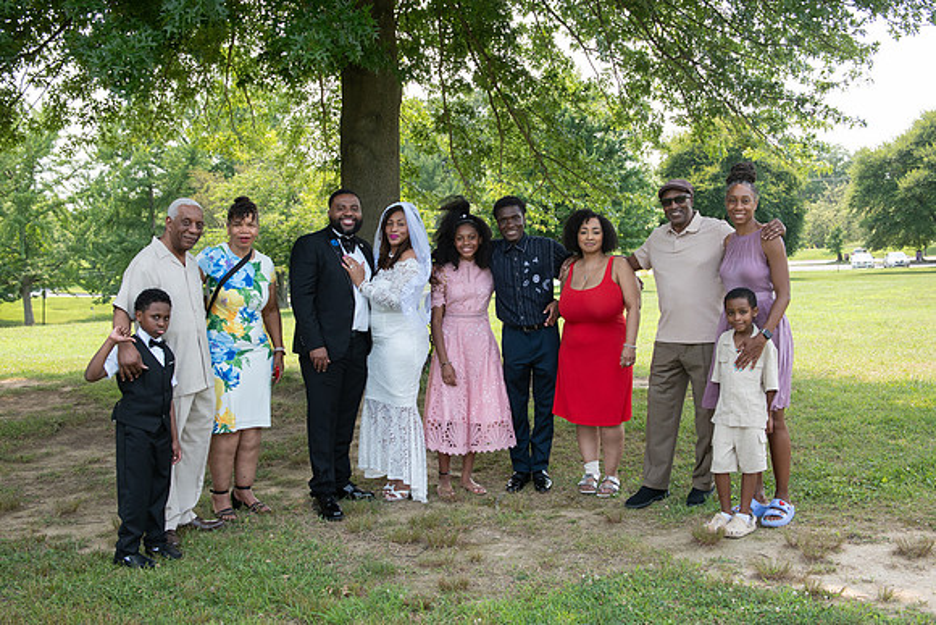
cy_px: 312
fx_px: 1196
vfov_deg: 29.3
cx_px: 468
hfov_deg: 42.7
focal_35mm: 46
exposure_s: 1/400
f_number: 6.3
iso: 800
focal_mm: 44
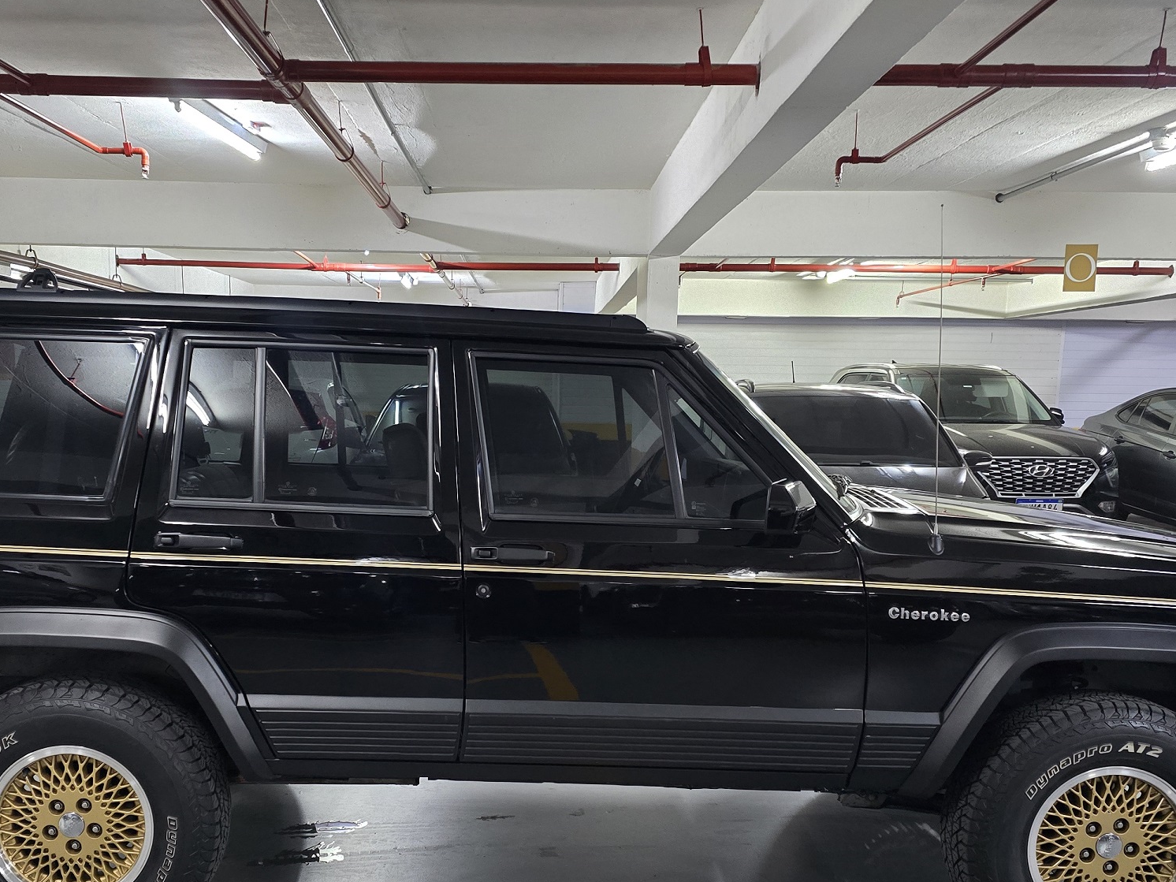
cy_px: 567
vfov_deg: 38.3
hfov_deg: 50.0
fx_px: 1257
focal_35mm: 37
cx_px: 514
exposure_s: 1/30
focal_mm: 6.3
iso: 1600
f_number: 1.7
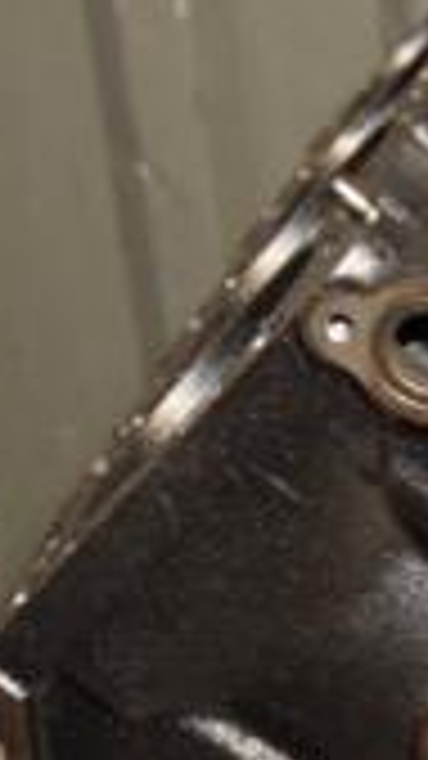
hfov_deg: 9.1
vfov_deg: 17.3
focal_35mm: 123
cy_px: 594
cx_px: 924
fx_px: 2483
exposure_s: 1/80
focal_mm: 22
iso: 800
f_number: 5
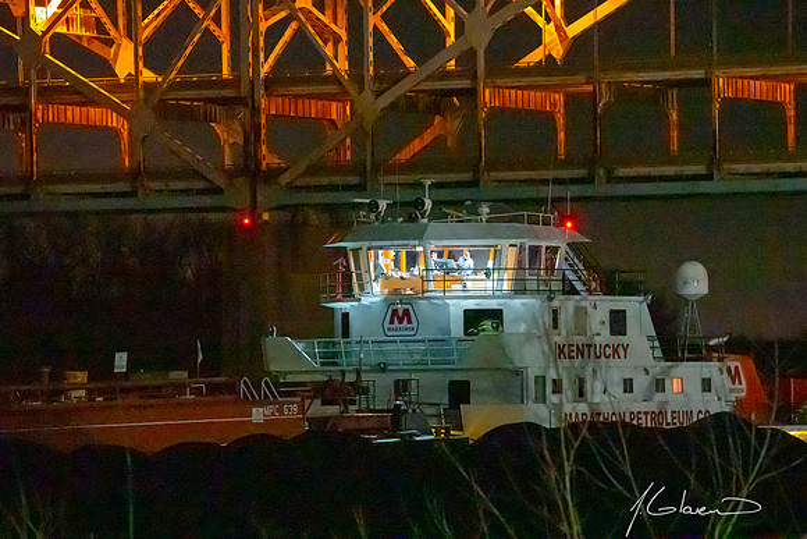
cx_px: 442
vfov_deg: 6.2
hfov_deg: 9.3
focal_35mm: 221
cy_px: 245
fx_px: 4945
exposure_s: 1/60
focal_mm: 200
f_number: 5
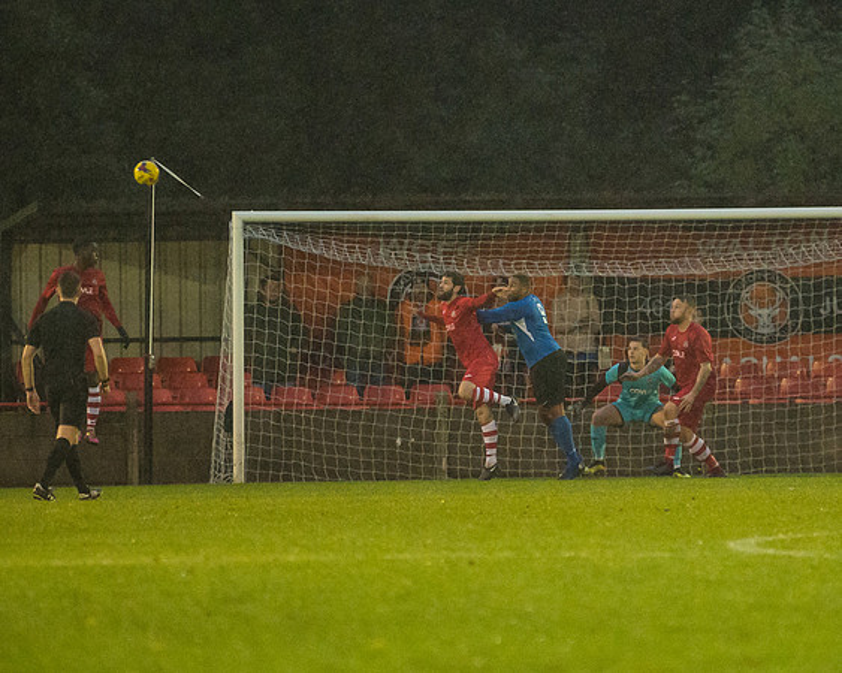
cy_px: 334
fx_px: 11176
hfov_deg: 4.3
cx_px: 646
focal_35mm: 449
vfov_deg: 3.4
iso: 5000
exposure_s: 1/1000
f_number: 2.8
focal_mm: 200
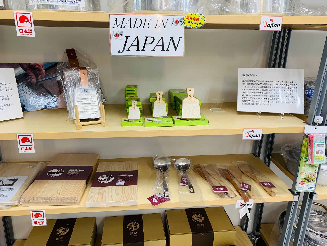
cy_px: 123
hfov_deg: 67.3
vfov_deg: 53.1
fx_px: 246
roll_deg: -0.7
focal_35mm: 26
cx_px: 164
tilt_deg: -16.8
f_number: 1.8
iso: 50
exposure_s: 1/100
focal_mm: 4.25
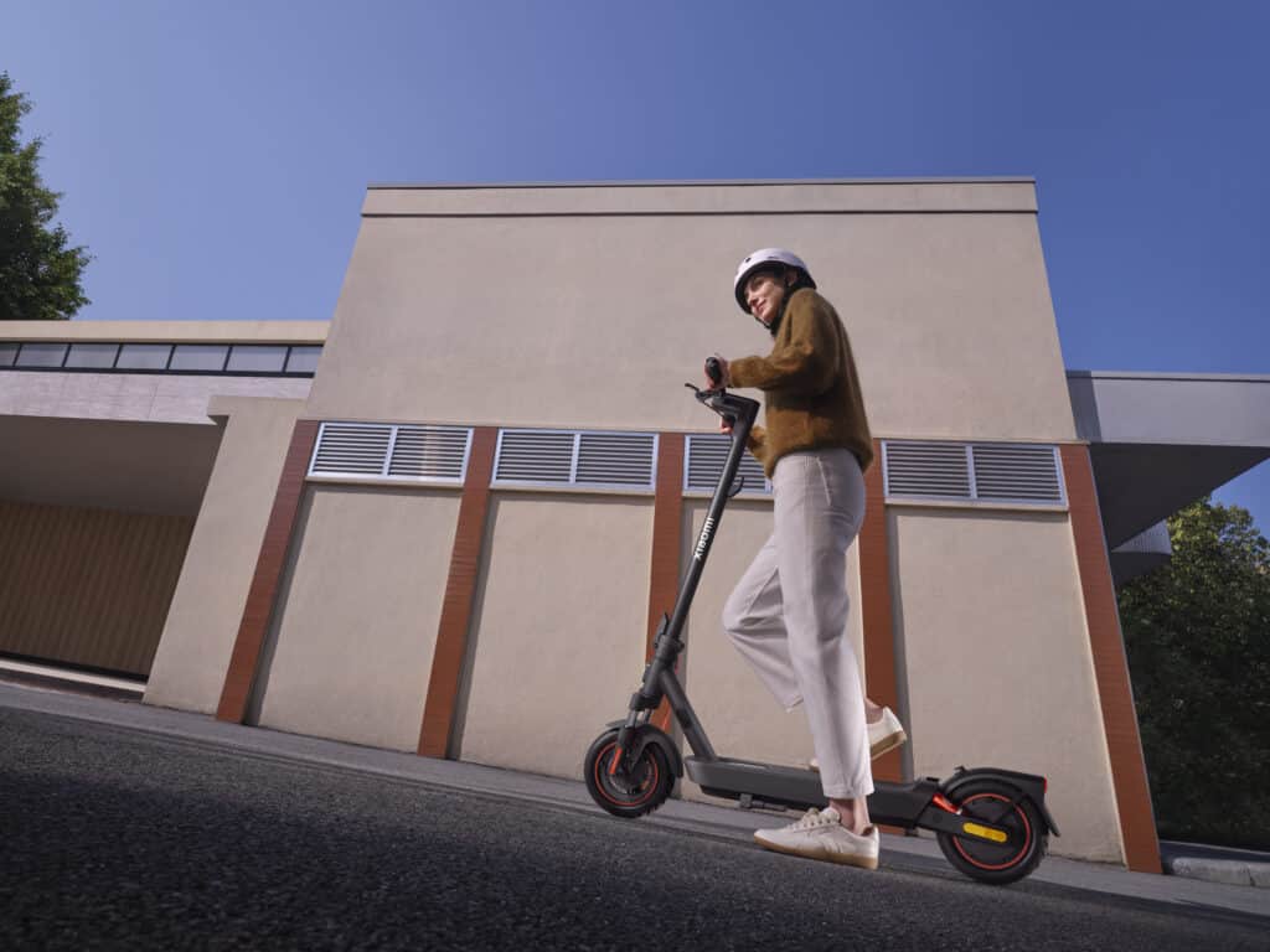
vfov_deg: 71.6
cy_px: 476
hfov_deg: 87.8
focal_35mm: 18
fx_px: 660
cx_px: 635
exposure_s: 1/400
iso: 400
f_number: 14
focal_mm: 23
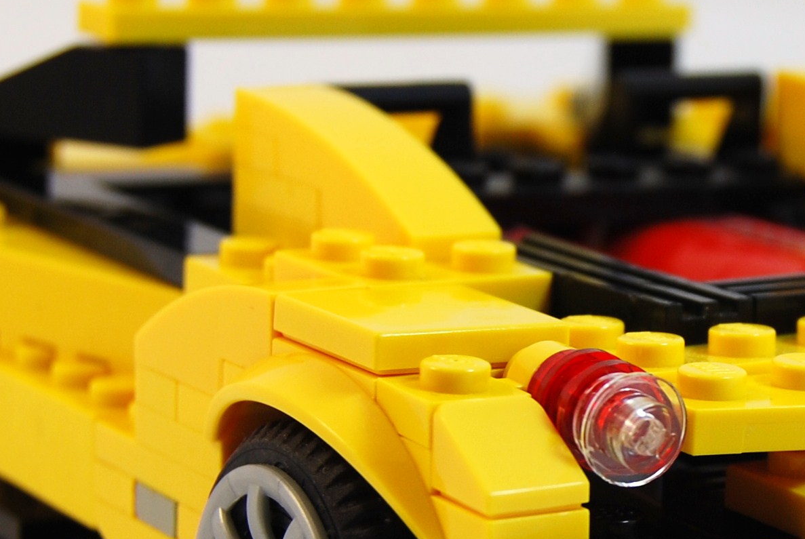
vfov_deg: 9.1
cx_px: 727
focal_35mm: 152
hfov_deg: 13.4
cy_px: 404
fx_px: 3395
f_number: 5.6
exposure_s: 1/125
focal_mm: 31
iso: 125
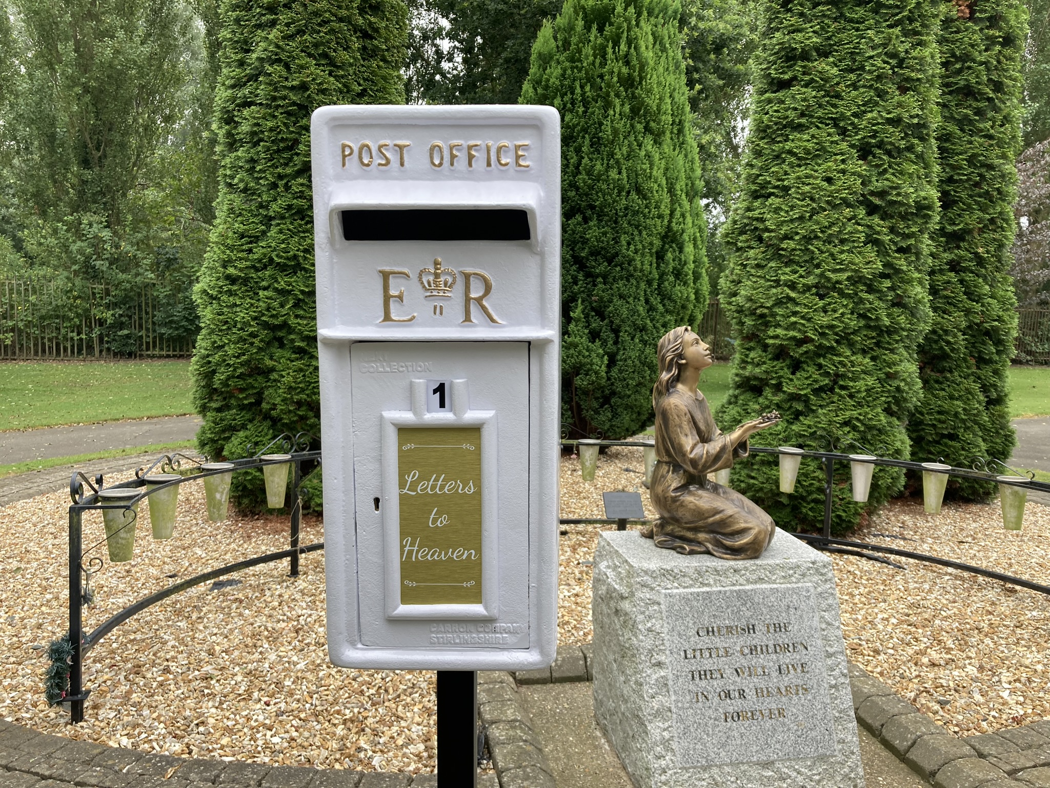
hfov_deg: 63.4
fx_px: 849
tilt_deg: -5.9
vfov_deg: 49.7
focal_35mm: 28
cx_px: 525
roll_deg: -1.8
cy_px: 394
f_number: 1.8
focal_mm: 3.99
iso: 20
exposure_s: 1/365
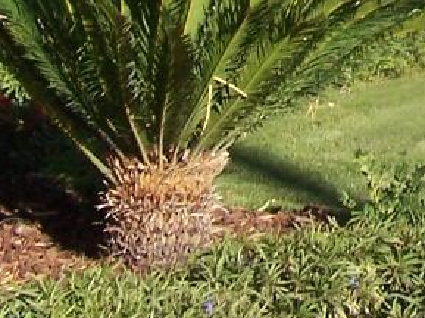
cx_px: 659
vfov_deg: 8.9
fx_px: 1937
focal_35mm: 158
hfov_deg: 11.9
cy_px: -283
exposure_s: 1/350
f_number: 4
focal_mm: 6.3
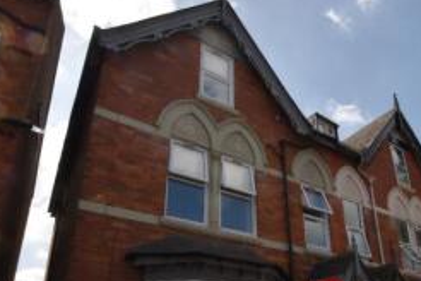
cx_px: 258
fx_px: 339
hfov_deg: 62.9
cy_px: 232
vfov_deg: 42.5
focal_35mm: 29
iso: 100
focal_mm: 10
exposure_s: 1/200
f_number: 10
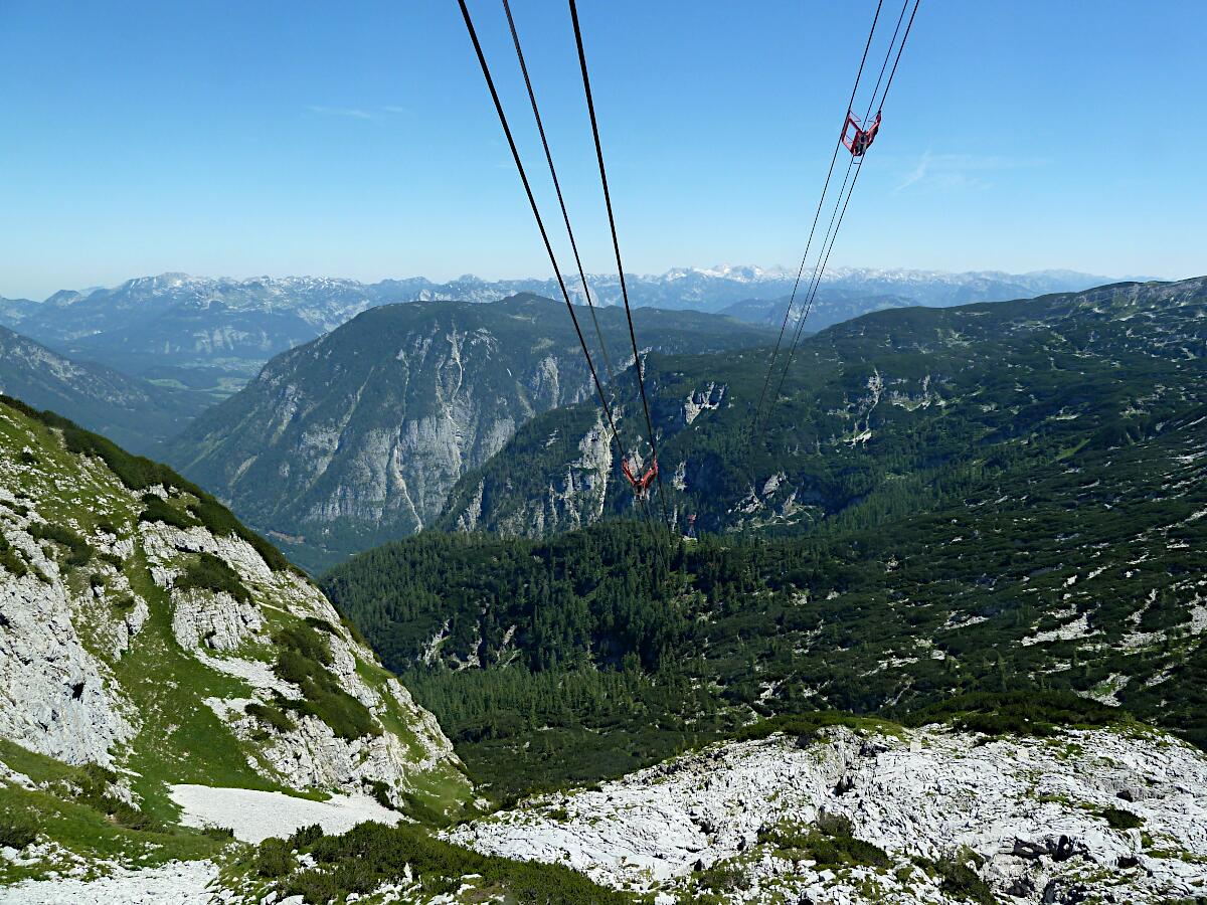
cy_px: 452
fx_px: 872
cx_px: 604
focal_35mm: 25
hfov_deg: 69.4
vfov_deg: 54.9
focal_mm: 4.1
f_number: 4
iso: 80
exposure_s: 1/250
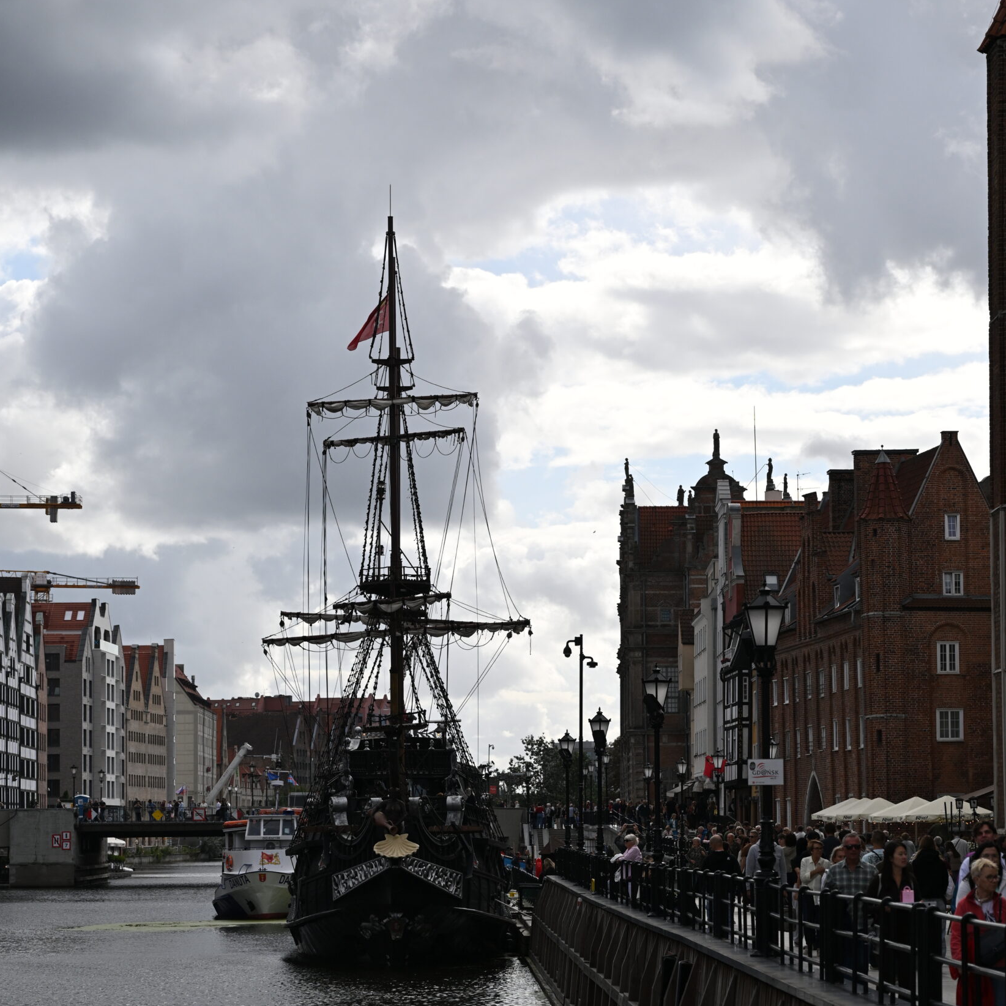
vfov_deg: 19.2
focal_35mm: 90
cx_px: 519
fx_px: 2959
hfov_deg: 19.3
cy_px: 654
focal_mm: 68
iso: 400
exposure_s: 1/5000
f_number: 4
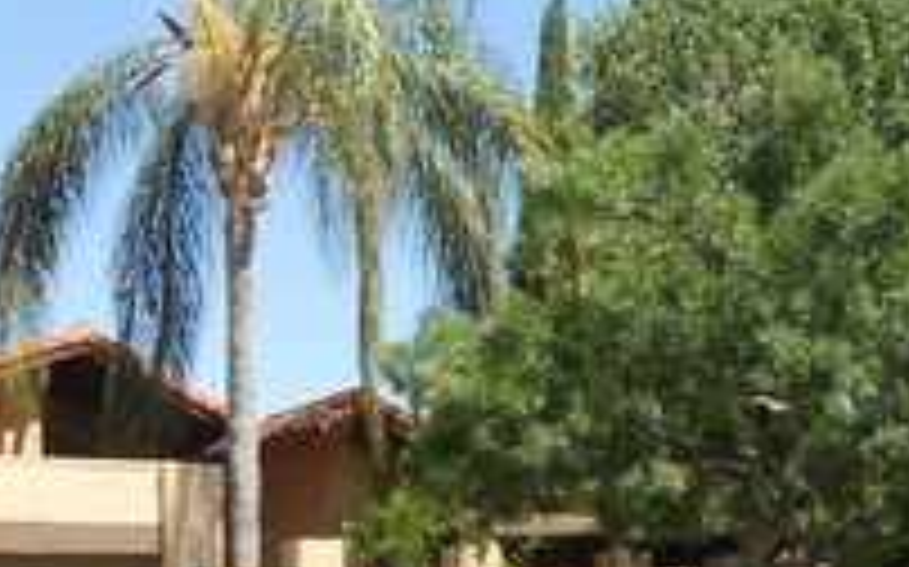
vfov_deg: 17.6
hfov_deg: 29.3
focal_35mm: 70
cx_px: 522
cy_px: 702
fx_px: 1733
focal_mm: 4.6
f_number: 3.2
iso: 80
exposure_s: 1/640
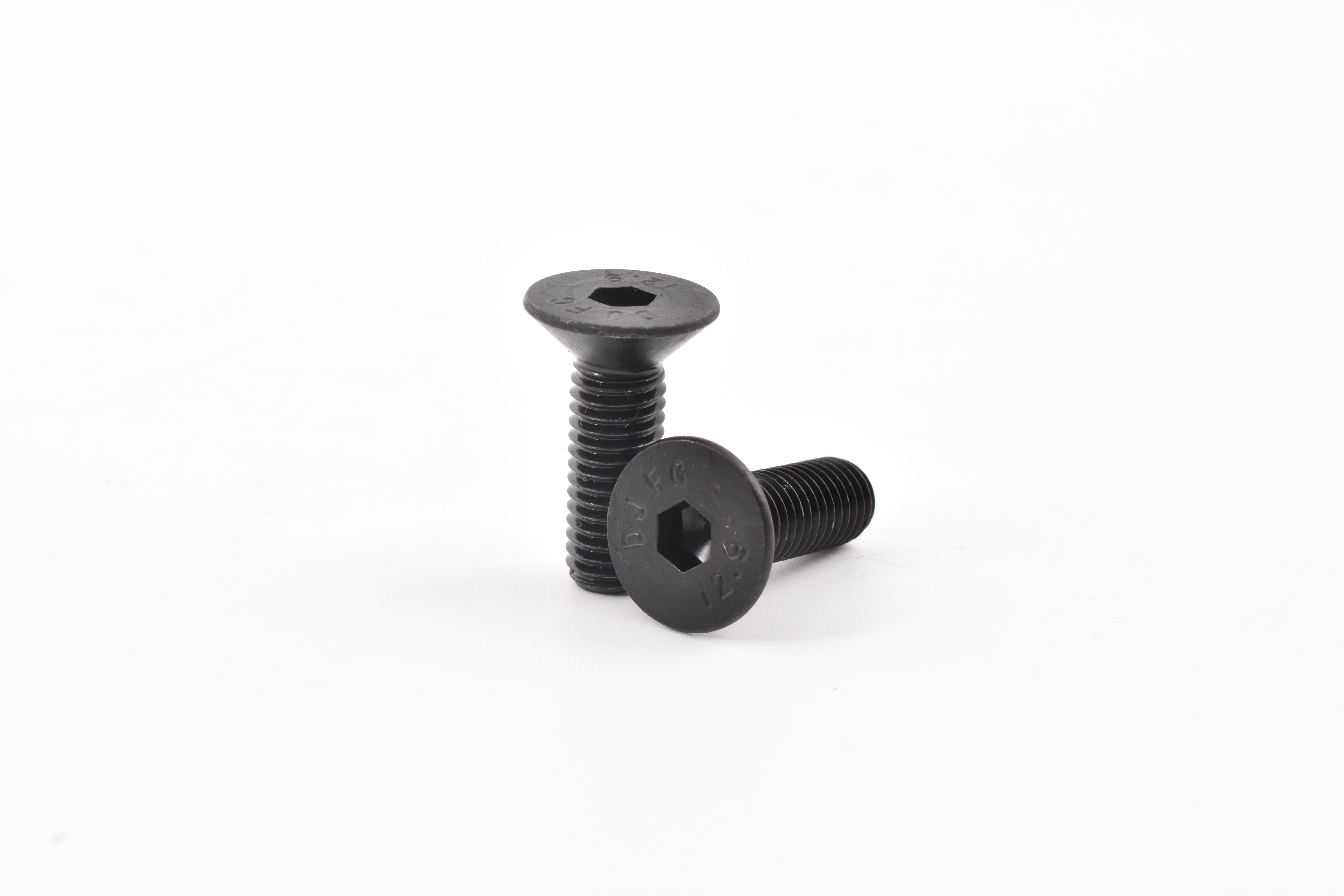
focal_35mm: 68
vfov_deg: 20.2
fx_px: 2520
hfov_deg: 29.9
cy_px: 448
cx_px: 672
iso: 1000
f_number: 16
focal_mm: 45
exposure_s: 1/80
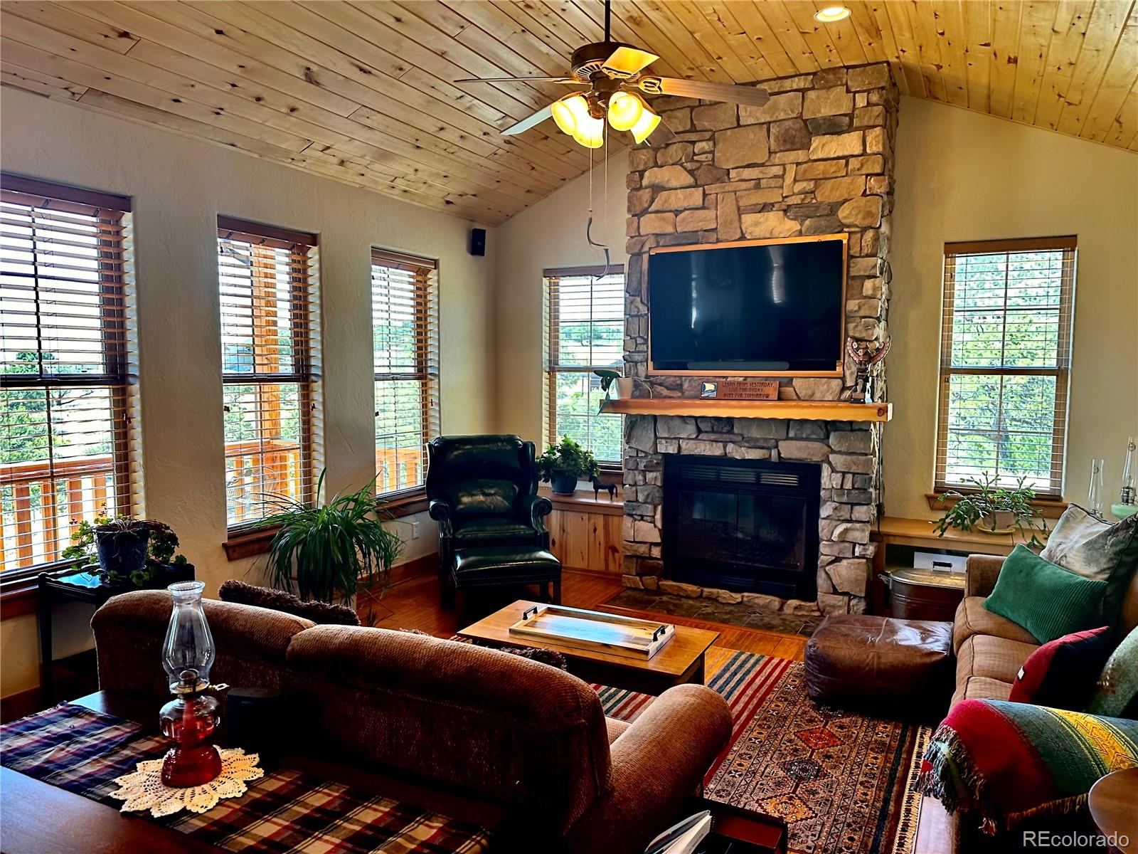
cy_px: 427
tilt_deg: -5.9
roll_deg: -0.1
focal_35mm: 24
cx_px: 569
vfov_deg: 56.8
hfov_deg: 71.6
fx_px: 789
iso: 160
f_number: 1.78
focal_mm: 6.86
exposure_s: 1/120
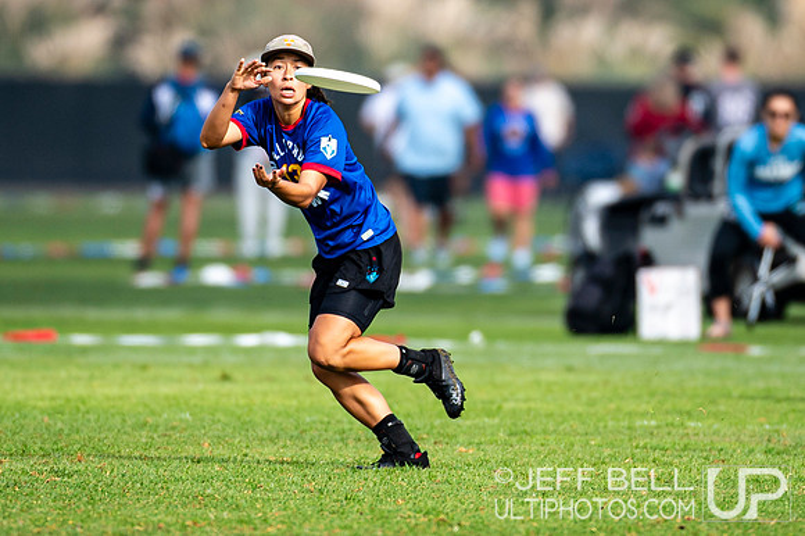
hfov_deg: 2.6
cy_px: 160
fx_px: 17707
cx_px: 471
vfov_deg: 1.7
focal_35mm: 792
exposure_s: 1/1250
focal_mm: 300
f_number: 2.8
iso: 125
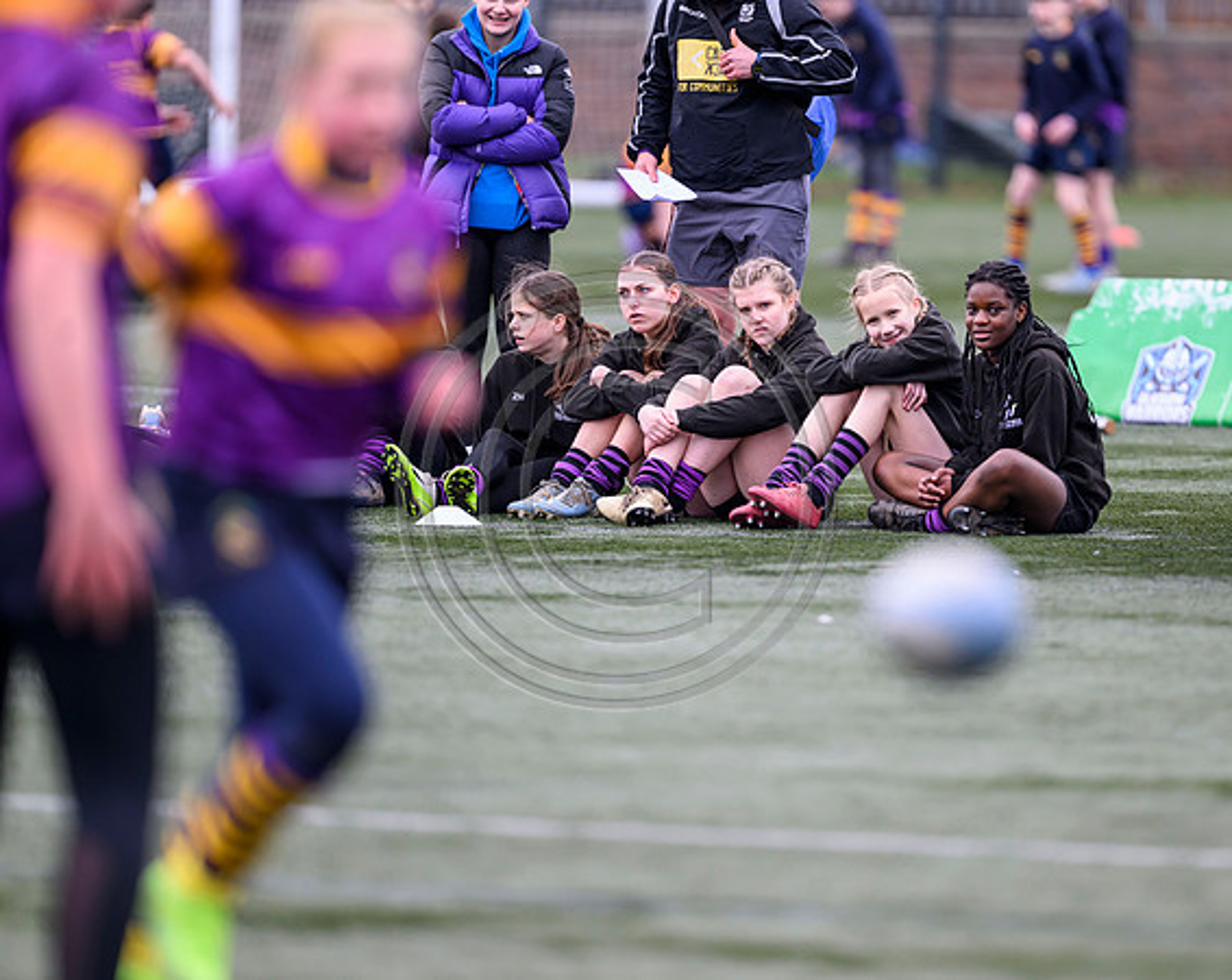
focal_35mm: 449
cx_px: 735
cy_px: 490
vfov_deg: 3.4
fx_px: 16330
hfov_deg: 4.3
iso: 500
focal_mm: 400
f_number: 3.2
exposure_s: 1/1250
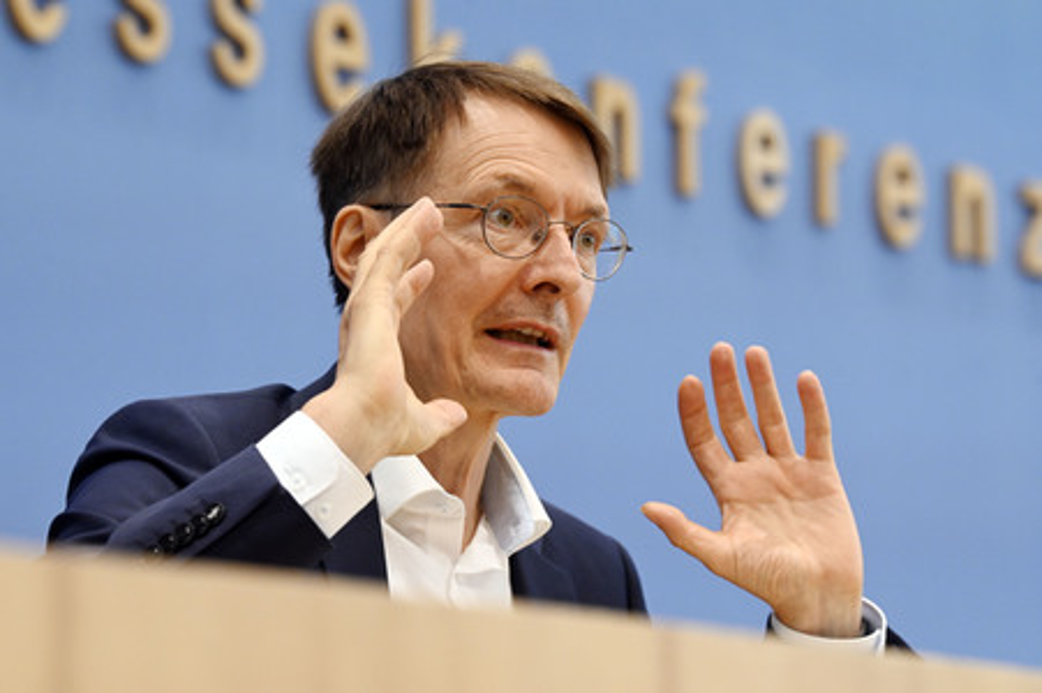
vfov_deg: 9.1
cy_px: 346
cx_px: 521
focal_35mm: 150
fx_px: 4338
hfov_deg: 13.7
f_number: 6.3
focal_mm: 150
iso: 5000
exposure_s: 1/640
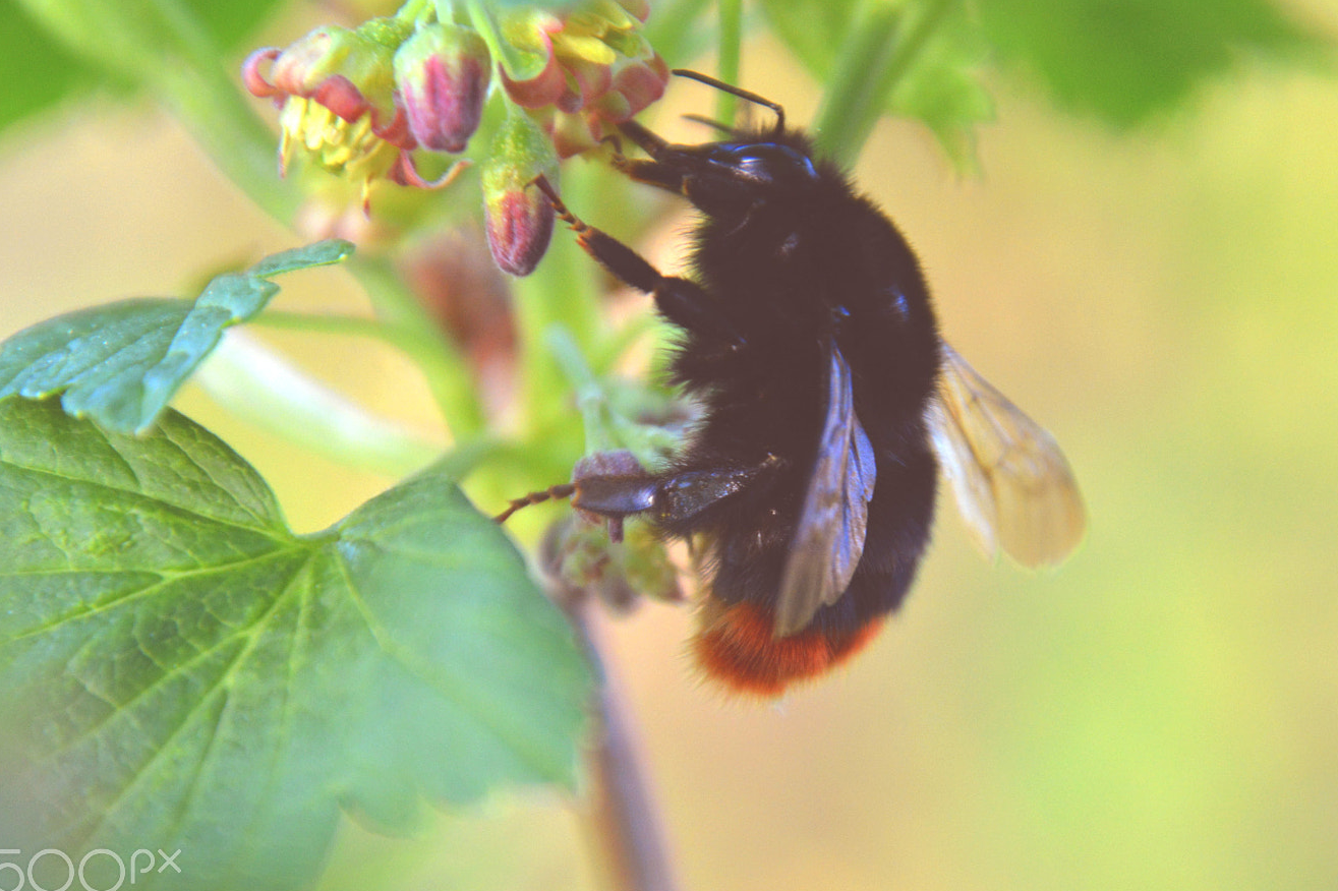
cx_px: 743
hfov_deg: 2.8
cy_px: 464
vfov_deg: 1.9
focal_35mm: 730
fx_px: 27123
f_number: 6.3
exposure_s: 1/320
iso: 1600
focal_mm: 400
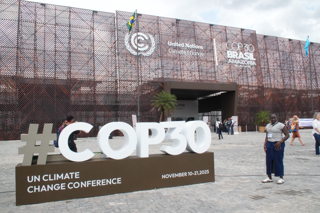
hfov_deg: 67.4
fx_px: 240
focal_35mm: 27
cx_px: 160
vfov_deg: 47.9
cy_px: 106
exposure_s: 1/125
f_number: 22
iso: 800
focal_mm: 18
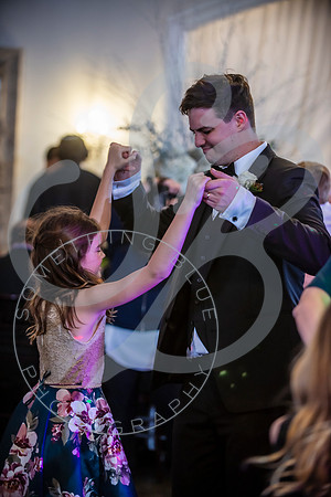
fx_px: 1517
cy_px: 248
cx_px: 166
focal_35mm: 110
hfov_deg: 12.5
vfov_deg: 18.6
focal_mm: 110
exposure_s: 1/160
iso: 1250
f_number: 2.8
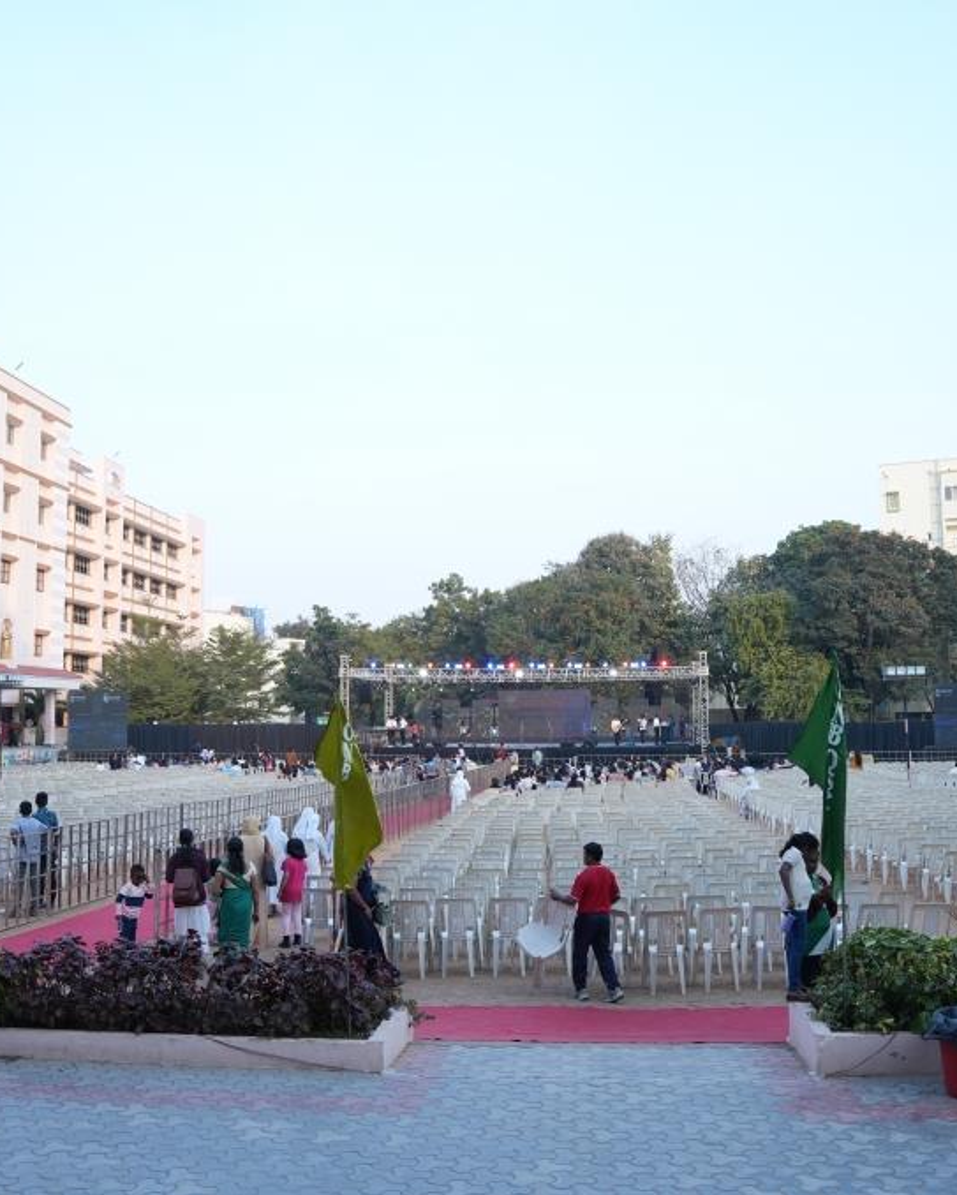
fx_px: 1203
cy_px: 600
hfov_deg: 43.4
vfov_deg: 52.8
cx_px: 485
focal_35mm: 34
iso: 320
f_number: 5.6
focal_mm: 24
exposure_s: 1/200
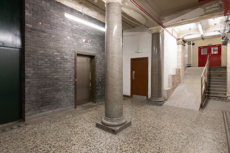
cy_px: 76
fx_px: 121
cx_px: 115
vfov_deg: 64.5
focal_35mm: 19
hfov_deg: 86.9
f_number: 8
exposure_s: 1.3
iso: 100
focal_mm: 19
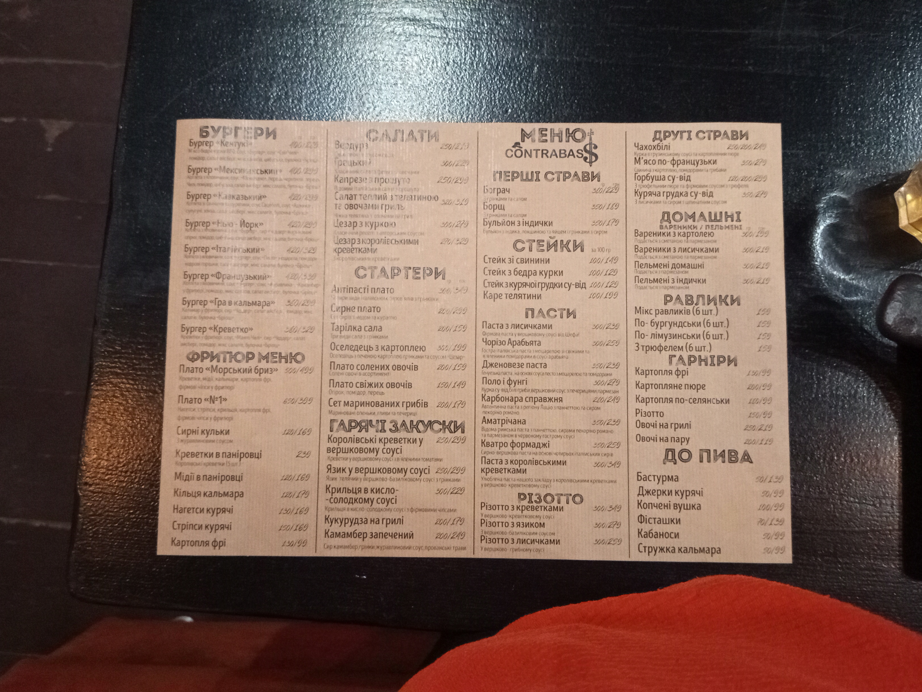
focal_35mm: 24
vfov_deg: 56.8
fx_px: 639
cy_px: 346
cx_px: 461
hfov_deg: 71.6
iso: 2737
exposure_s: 1/50
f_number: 1.7
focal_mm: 5.24
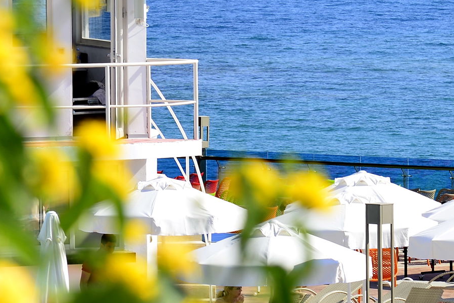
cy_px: 128
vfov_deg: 3.6
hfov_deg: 5.4
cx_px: 772
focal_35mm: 379
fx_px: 4781
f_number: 9
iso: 100
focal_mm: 95
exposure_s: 1/250
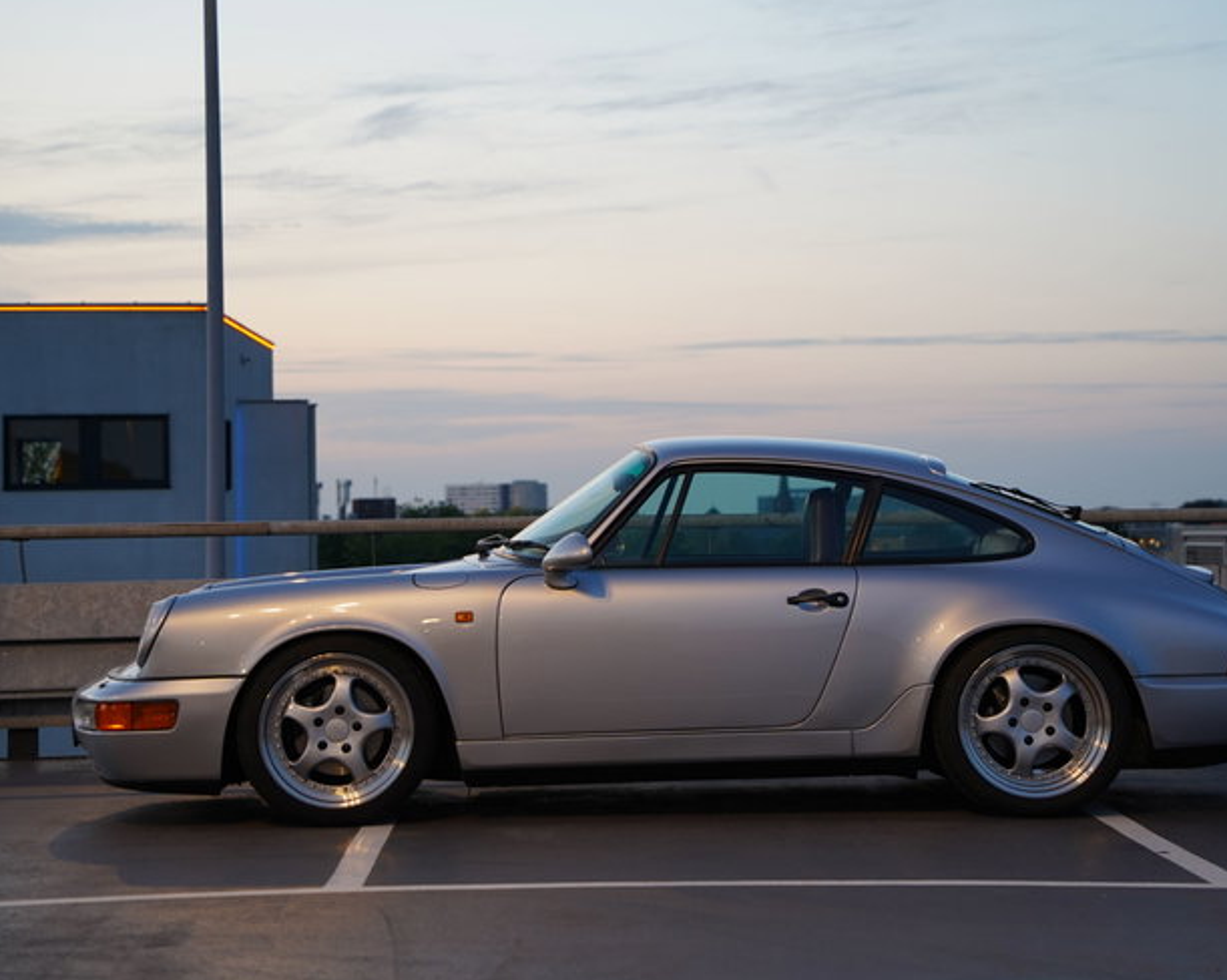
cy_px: 474
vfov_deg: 16.7
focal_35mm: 92
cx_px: 672
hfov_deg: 20.8
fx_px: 3339
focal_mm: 78
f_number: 4
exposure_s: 1/30
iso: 800
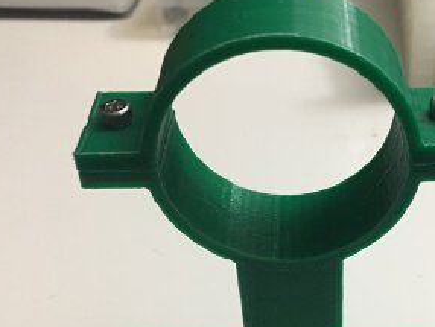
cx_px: 317
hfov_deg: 34.9
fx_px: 679
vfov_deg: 26.6
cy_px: 259
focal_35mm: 54
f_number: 2.2
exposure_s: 1/10
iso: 100
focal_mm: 4.15
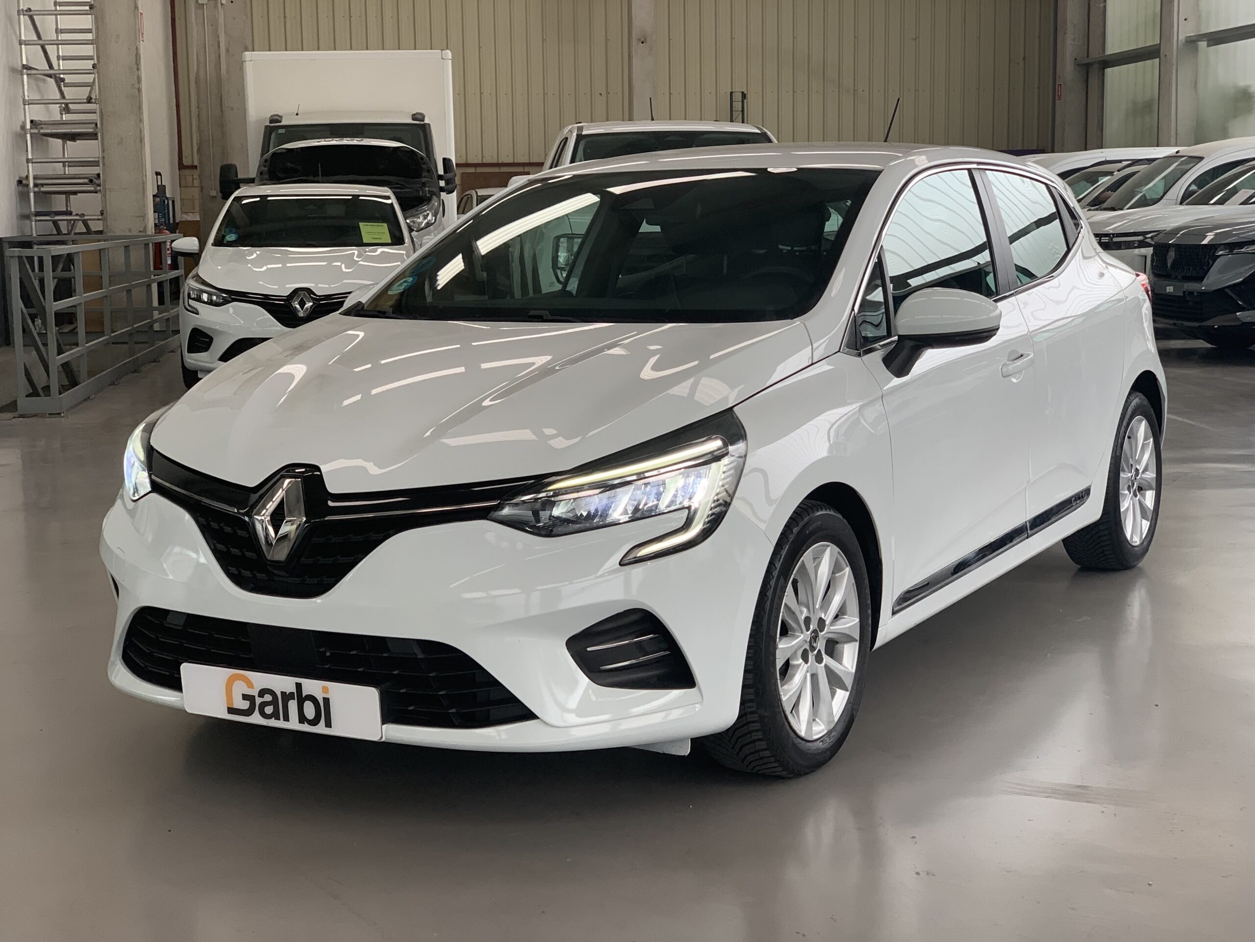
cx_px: 628
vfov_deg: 28.0
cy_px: 471
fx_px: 1885
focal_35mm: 52
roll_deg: +1.6
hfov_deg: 36.8
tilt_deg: -7.1
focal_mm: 6
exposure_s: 1/122
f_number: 2.4
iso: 64
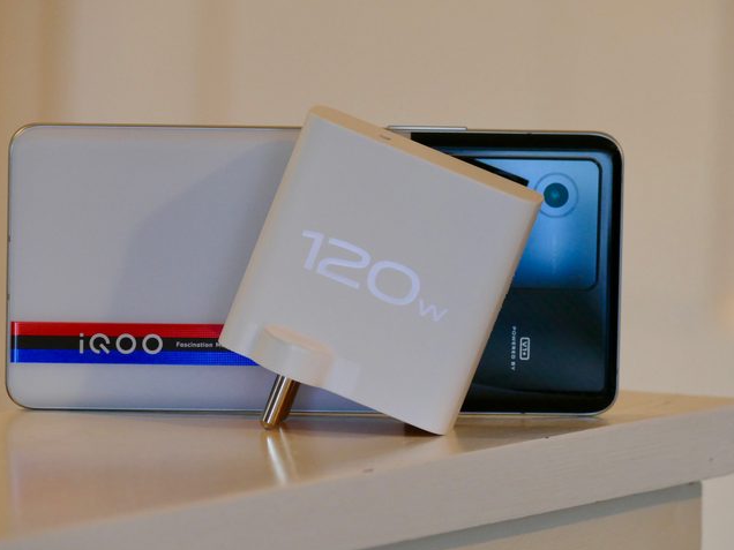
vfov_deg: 5.1
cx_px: 329
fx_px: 6213
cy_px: 276
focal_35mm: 293
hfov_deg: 6.8
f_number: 4
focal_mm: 98.25
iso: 1000
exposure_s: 1/100
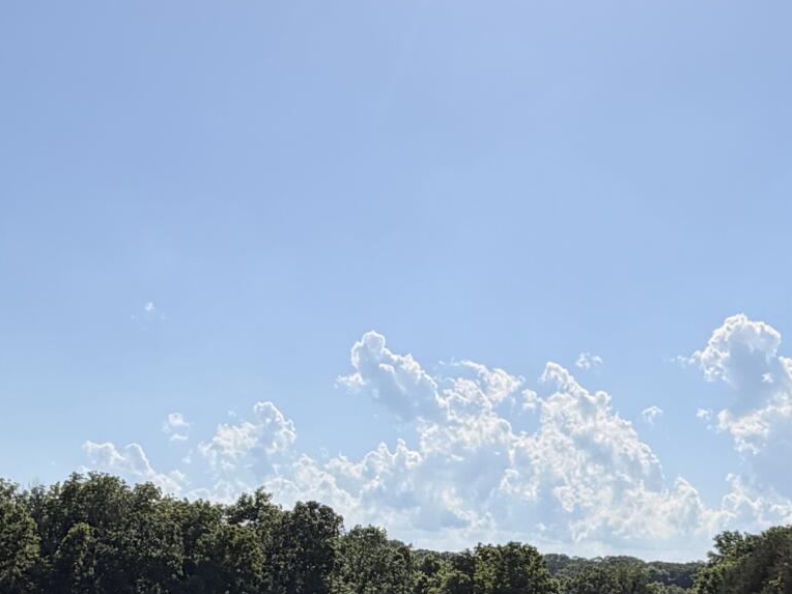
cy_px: 594
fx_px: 1258
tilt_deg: +0.4
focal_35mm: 55
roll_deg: -2.9
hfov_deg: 34.9
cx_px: 425
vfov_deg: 25.3
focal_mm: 2.22
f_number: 2.2
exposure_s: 1/1698
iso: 20
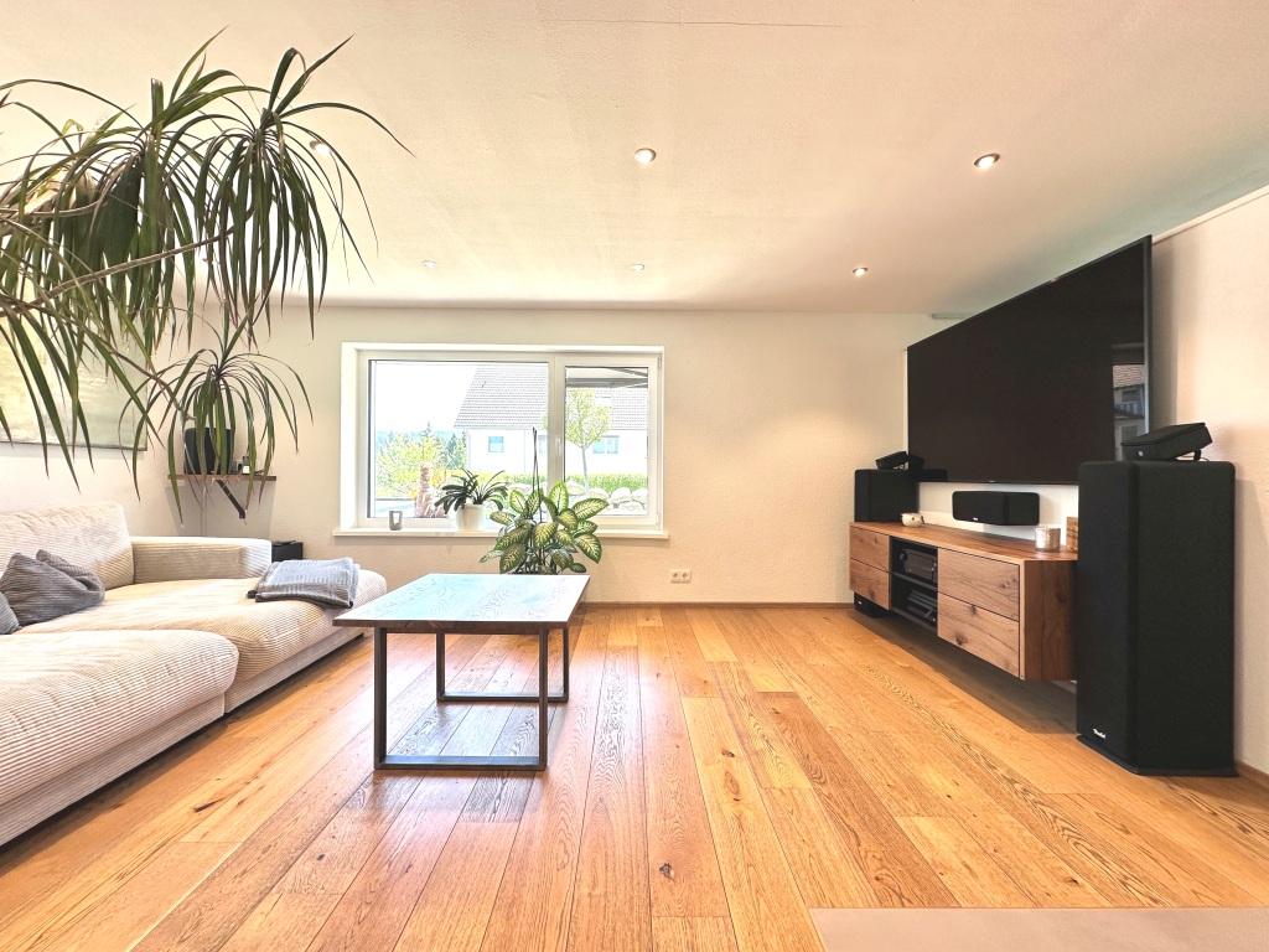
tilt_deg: -0.1
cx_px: 634
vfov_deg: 85.7
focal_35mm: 14
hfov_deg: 102.1
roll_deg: -0.1
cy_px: 476
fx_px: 513
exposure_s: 1/99
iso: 80
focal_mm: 2.22
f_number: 2.2
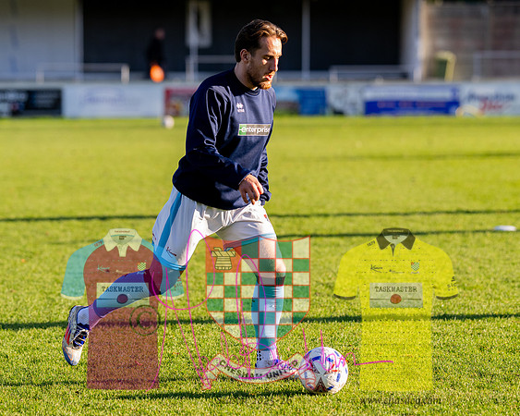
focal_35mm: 191
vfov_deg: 8.1
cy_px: 189
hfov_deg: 10.1
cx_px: 245
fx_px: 2932
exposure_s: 1/2500
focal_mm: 135
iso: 400
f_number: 2.8
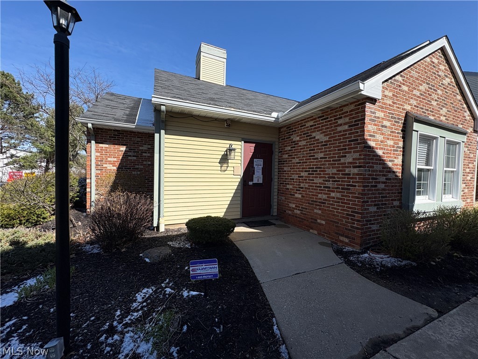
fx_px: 193
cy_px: 180
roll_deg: -1.0
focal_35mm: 14
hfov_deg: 102.1
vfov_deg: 85.7
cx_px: 239
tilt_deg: -3.1
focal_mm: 2.22
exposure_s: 1/2146
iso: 40
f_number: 2.2
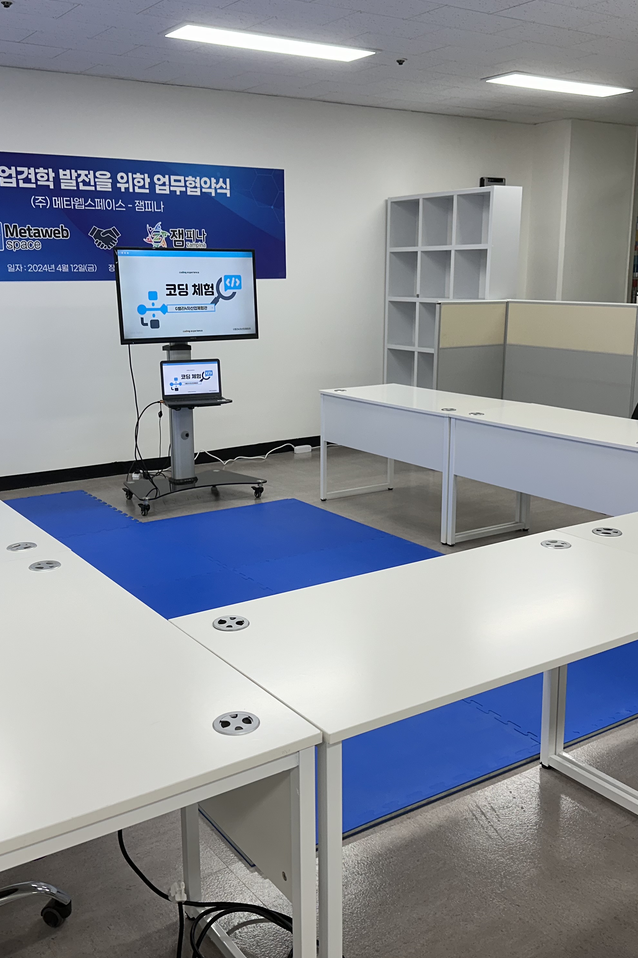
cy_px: 472
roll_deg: +1.3
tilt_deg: -12.4
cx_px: 294
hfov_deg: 38.9
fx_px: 904
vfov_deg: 55.8
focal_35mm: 34
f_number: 1.78
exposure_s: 1/124
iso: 50
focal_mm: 6.86
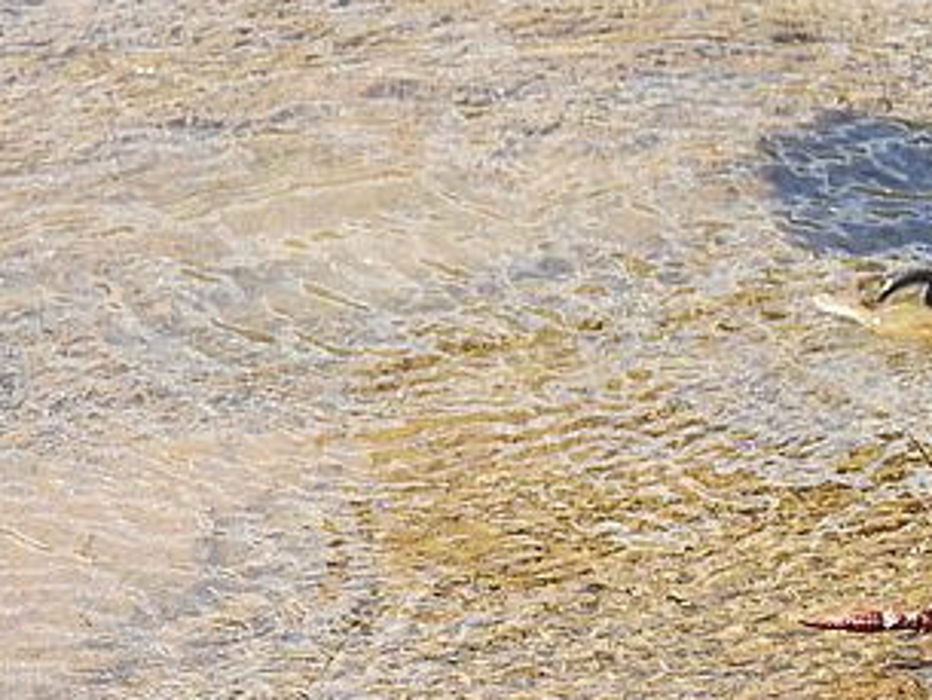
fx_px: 42395
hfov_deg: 1.3
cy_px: 617
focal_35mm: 1574
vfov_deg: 0.9
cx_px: 953
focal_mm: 107
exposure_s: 1/250
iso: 250
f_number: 5
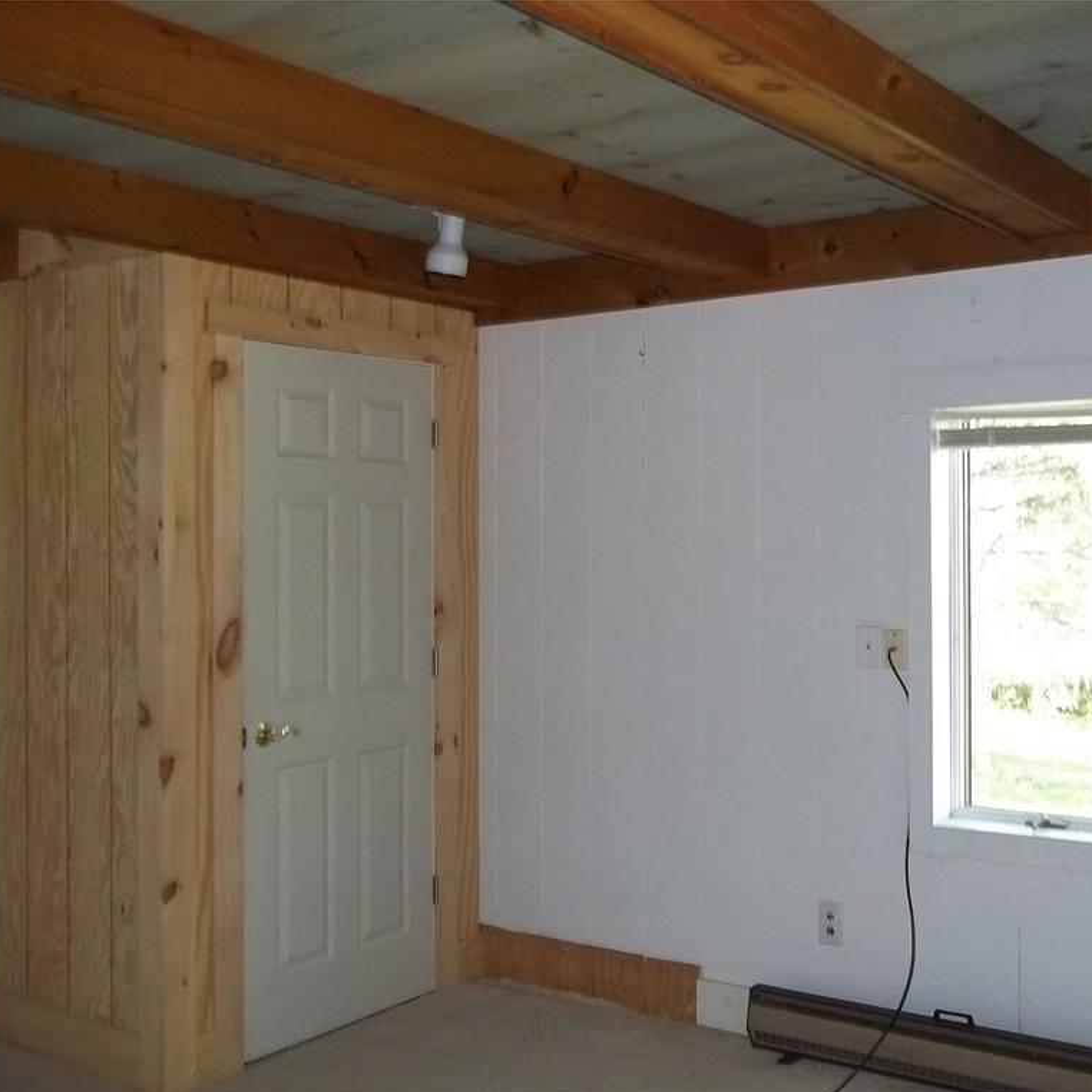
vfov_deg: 43.9
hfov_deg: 43.4
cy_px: 549
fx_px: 1356
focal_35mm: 38
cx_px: 695
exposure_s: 1/30
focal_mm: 5.7
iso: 160
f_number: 2.9
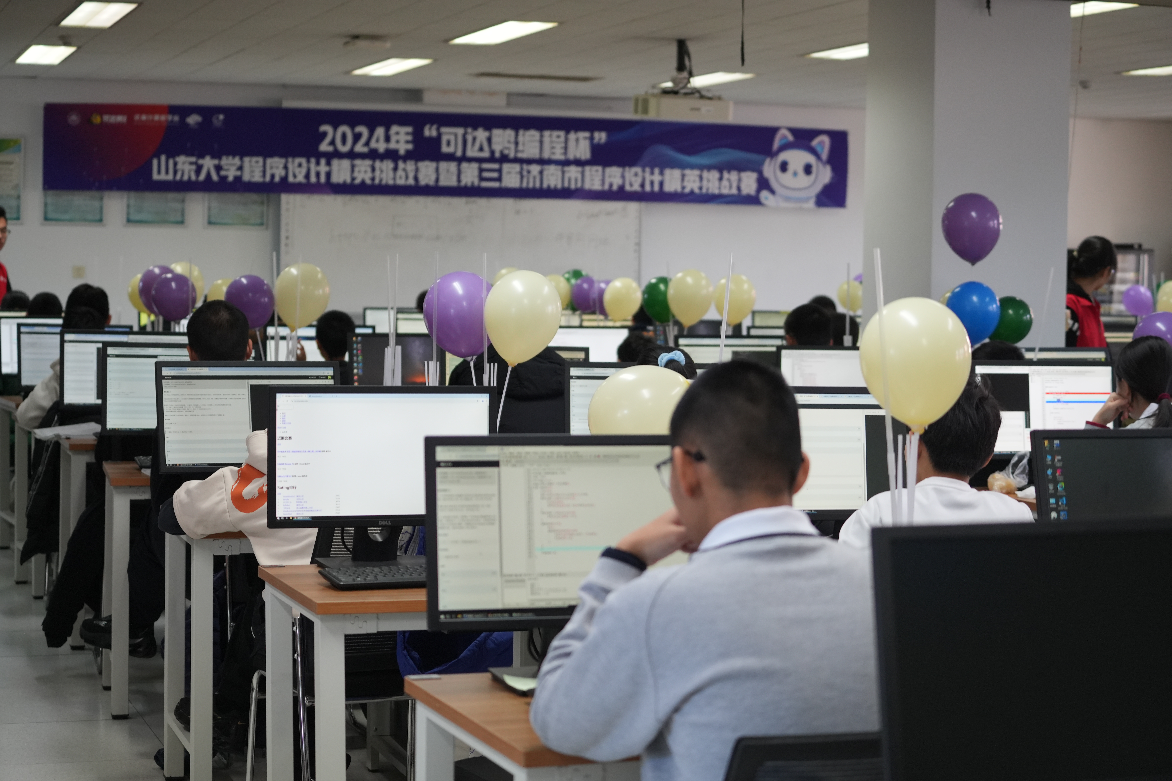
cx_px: 586
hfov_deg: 28.8
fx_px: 2279
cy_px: 390
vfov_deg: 19.5
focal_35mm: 70
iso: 2000
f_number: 4
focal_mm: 70
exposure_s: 1/160
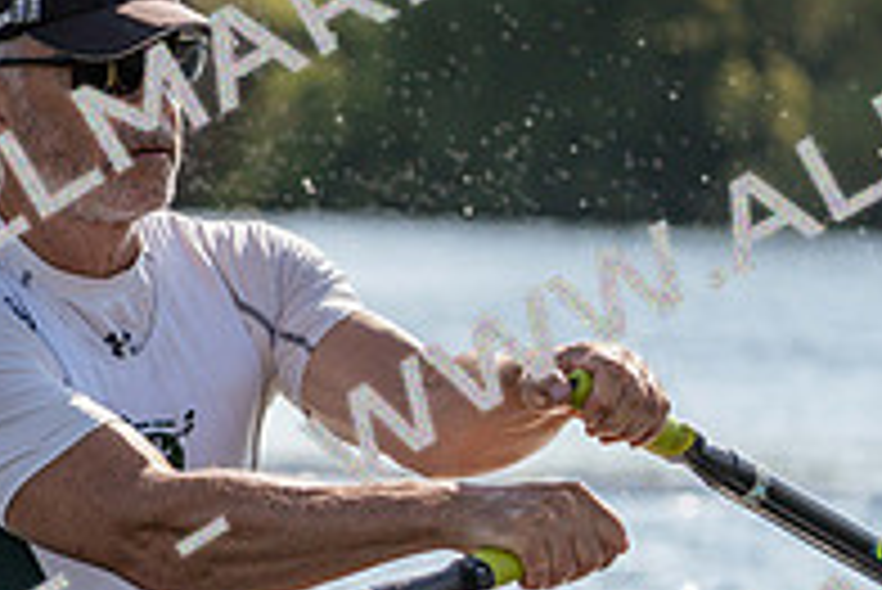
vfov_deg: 2.2
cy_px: 561
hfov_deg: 3.3
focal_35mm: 617
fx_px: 15127
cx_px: -27
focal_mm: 209
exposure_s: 1/1600
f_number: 5.6
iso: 200
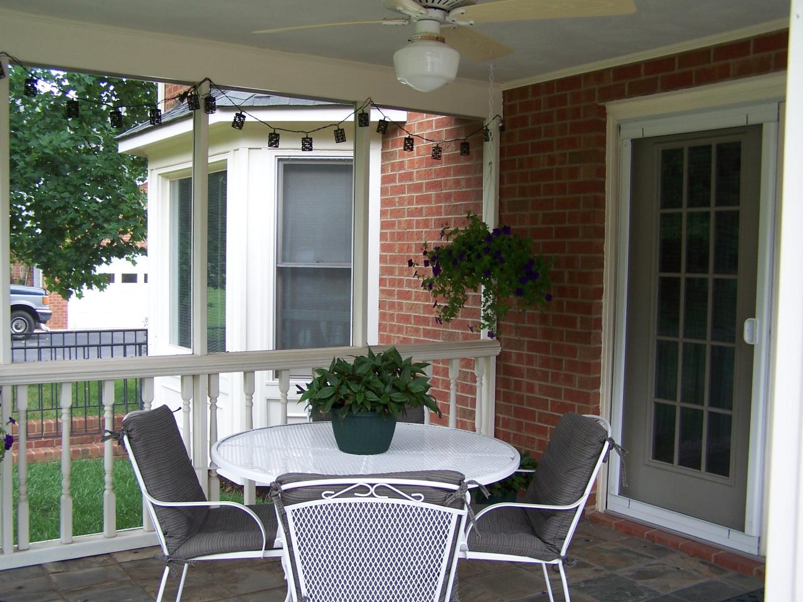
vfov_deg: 37.7
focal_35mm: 38
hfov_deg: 49.0
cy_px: 301
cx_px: 402
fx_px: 881
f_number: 2.8
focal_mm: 6.3
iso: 80
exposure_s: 1/125
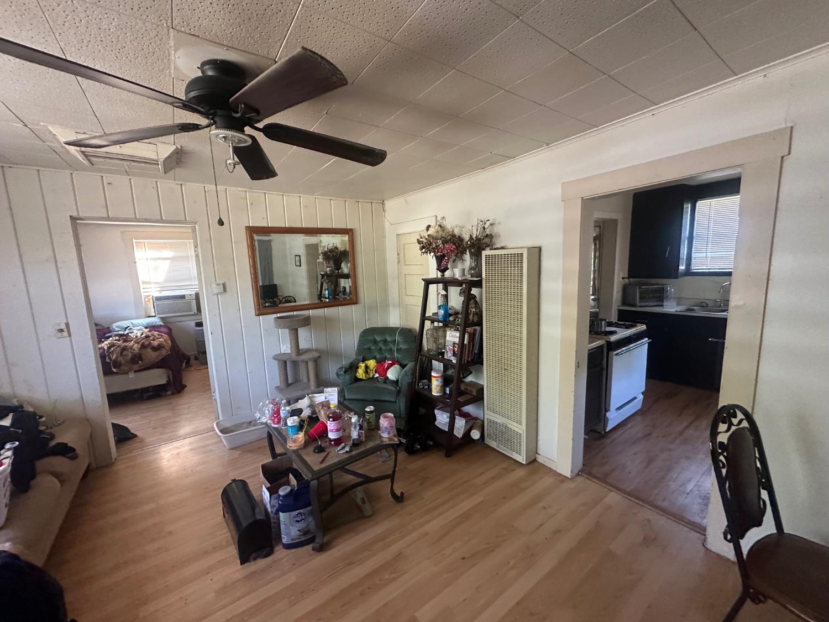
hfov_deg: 102.1
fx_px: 335
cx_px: 414
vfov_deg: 85.7
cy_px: 311
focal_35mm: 14
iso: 640
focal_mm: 2.22
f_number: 2.2
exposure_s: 1/60
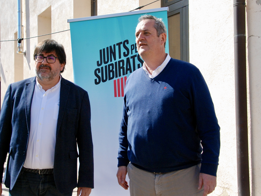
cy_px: 99
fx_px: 336
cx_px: 124
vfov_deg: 32.5
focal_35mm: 45
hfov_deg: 42.4
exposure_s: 1/640
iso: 1000
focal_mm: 27
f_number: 13
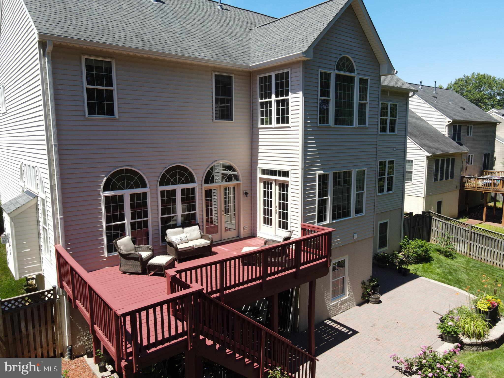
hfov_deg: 71.6
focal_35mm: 24
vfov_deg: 56.8
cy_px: 189
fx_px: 349
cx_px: 252
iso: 100
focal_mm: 4.5
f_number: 2.8
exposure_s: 1/350
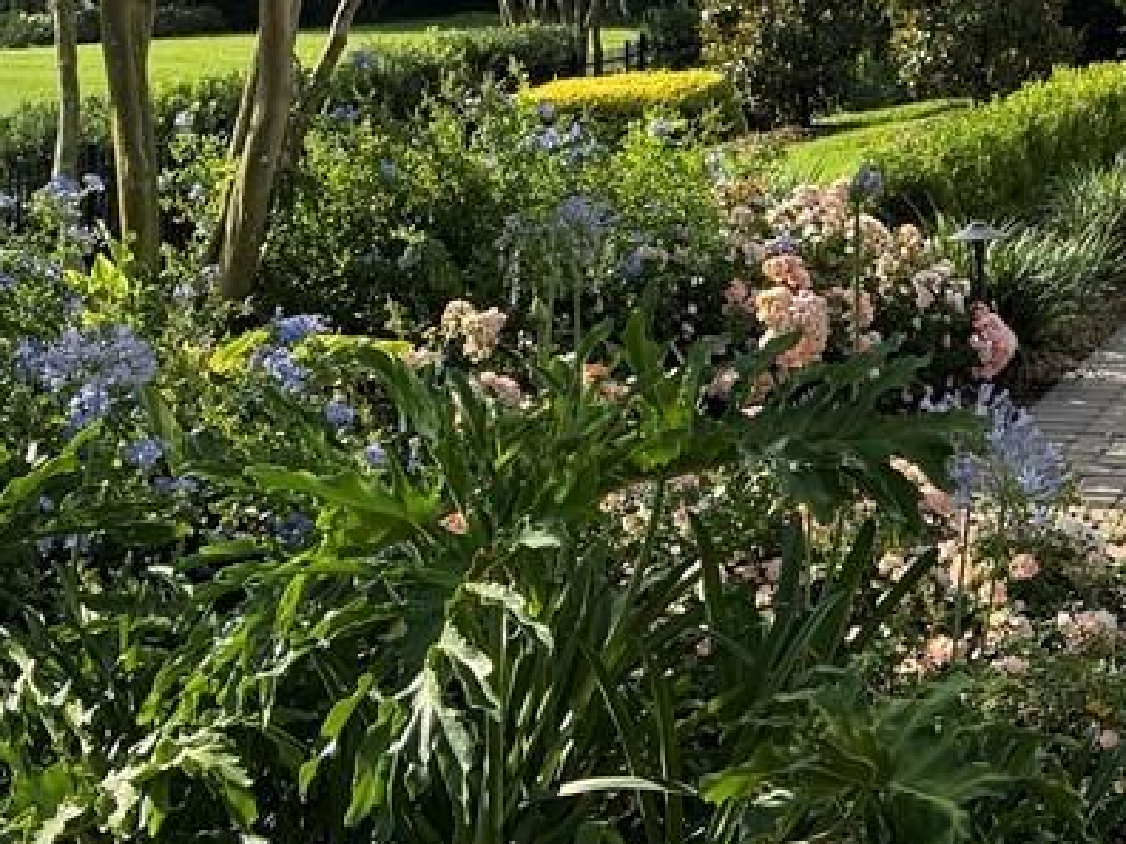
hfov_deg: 19.6
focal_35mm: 97
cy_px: -91
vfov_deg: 14.9
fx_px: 3155
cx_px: 1132
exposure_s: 1/2525
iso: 80
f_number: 1.78
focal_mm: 6.76
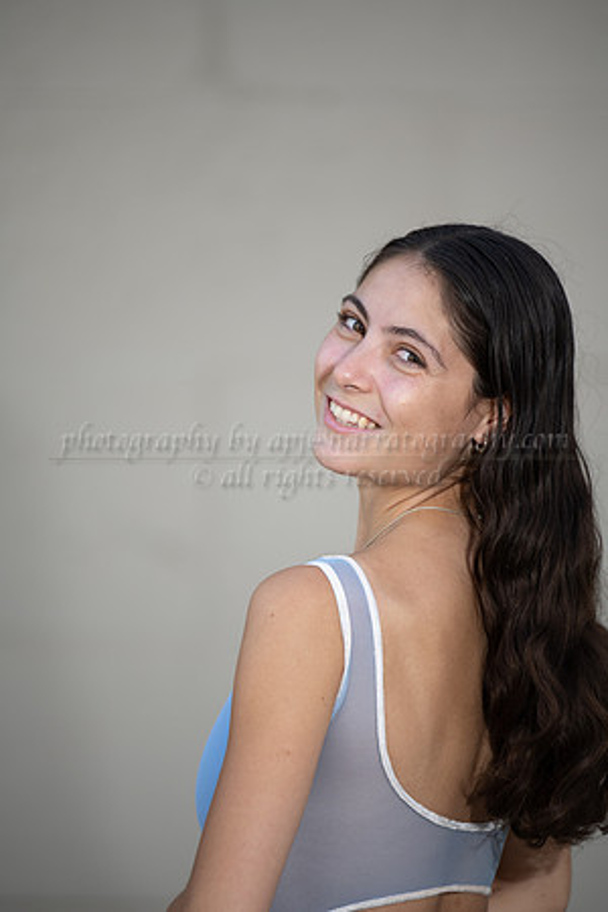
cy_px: 456
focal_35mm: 200
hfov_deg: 6.9
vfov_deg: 10.3
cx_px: 304
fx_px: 5066
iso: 200
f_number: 2.8
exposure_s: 1/800
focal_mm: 200
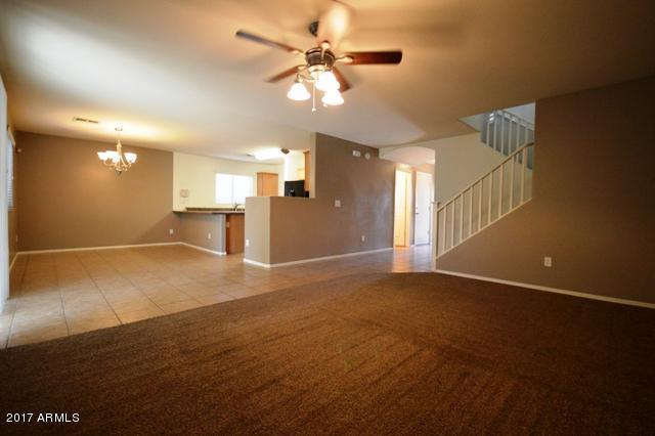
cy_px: 218
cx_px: 328
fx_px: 273
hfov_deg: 100.4
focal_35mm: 15
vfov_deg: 77.3
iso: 2000
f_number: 4
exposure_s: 1/60
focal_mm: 10
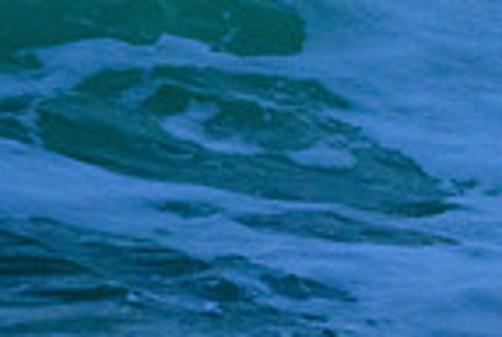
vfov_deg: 0.3
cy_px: -49
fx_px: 61902
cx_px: 1064
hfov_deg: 0.5
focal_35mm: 4430
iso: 1800
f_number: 11
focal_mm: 800
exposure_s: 1/2000
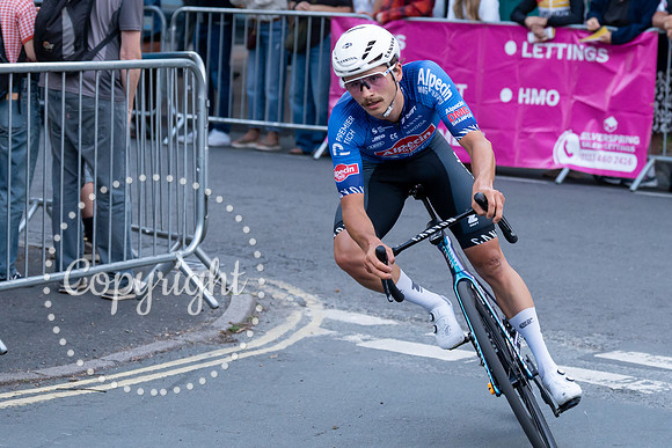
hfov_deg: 16.9
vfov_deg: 11.3
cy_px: 61
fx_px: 2256
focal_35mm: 121
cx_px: 336
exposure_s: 1/800
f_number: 3.5
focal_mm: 70
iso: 2000
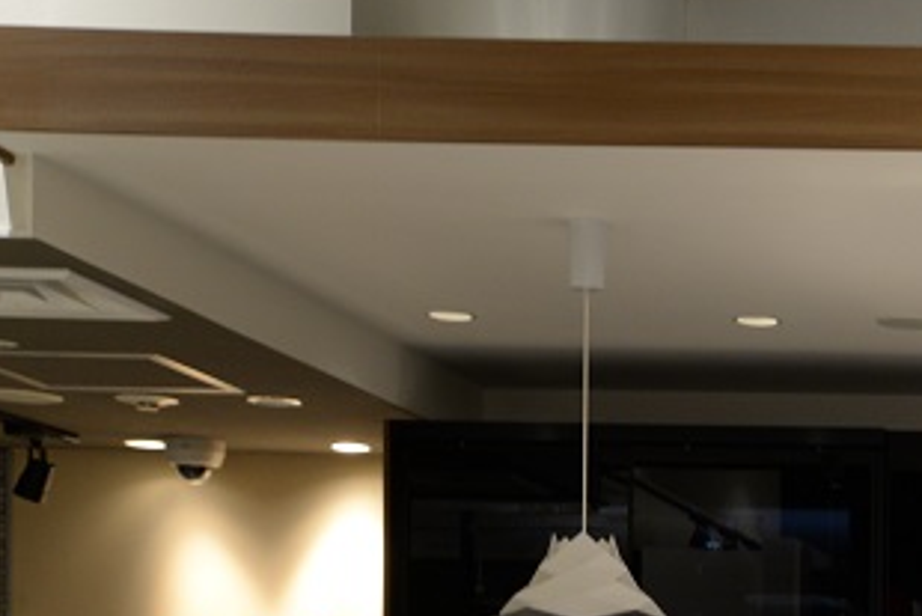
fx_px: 2562
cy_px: 829
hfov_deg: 18.3
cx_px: 1356
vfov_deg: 13.2
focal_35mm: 100
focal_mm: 31
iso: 800
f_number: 9
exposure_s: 1/30
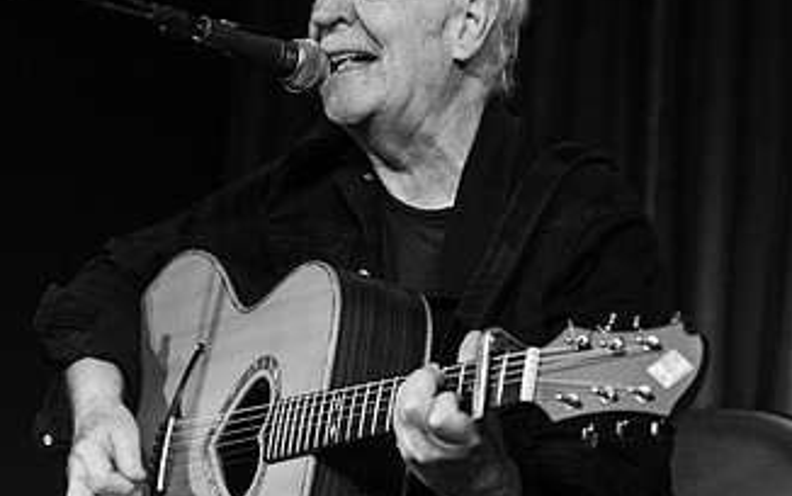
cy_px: 164
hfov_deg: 14.0
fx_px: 3217
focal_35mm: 149
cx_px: 513
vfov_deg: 8.8
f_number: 3.2
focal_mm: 70
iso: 2500
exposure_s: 1/200
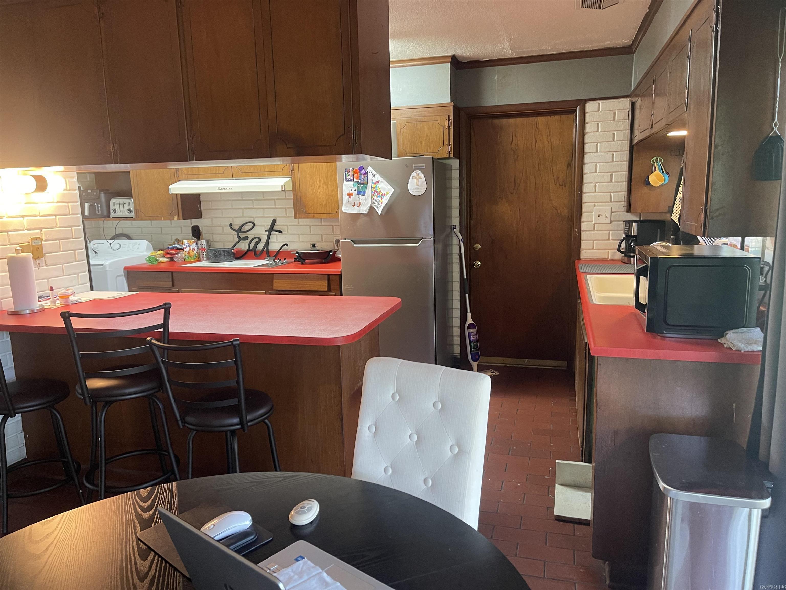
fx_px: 568
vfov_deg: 54.9
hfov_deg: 69.4
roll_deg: +1.5
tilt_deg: -11.9
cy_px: 295
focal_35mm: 25
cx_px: 393
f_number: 1.6
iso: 320
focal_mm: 5.1
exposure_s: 1/60
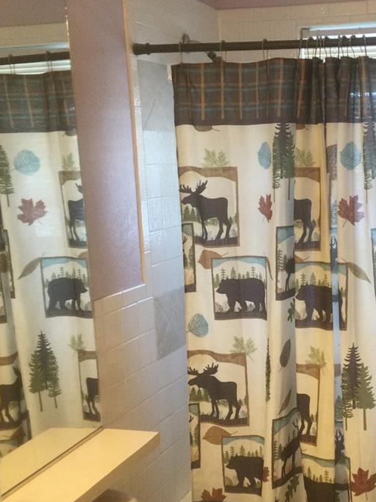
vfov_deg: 34.3
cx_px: 325
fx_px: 811
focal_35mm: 56
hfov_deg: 25.4
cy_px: 279
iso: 50
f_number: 2.4
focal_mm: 3.3
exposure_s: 1/30
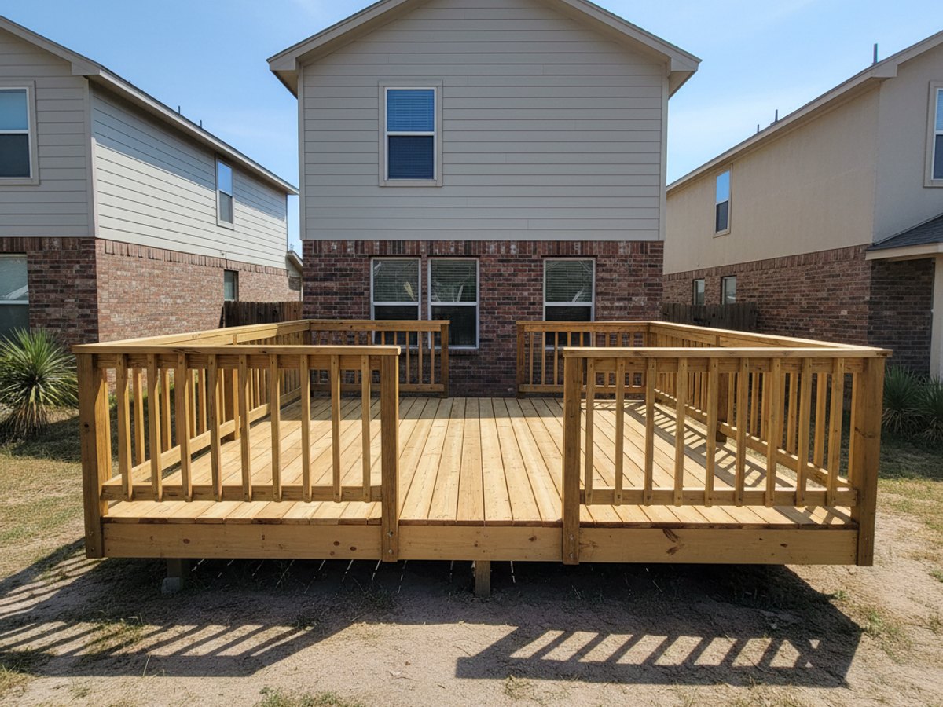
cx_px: 472
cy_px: 354
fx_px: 708
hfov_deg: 67.3
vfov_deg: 53.1
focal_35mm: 26
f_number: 1.6
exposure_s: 1/149
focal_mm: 5.7
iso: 724
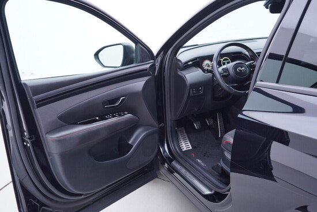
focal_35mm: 36
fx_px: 317
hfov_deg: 53.1
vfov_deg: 36.9
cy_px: 106
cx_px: 158
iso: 160
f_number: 2.8
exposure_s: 1/40
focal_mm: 24
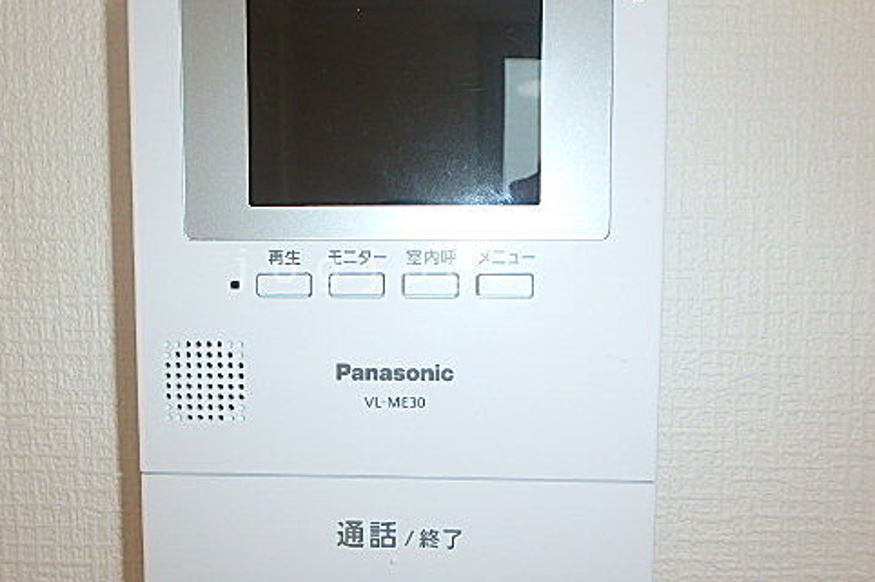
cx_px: 356
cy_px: 270
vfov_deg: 44.9
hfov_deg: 63.2
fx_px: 705
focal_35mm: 29
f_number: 3.5
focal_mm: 3.7
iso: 125
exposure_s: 1/60
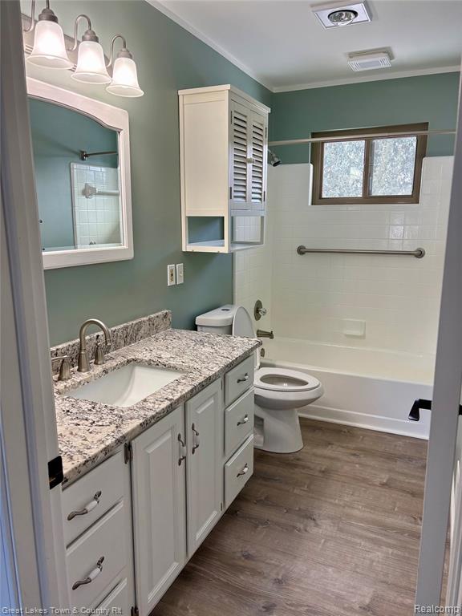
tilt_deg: -10.6
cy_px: 308
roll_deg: +0.2
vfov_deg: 67.3
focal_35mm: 26
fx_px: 463
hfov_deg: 53.1
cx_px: 231
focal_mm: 5.96
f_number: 1.6
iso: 100
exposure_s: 1/161
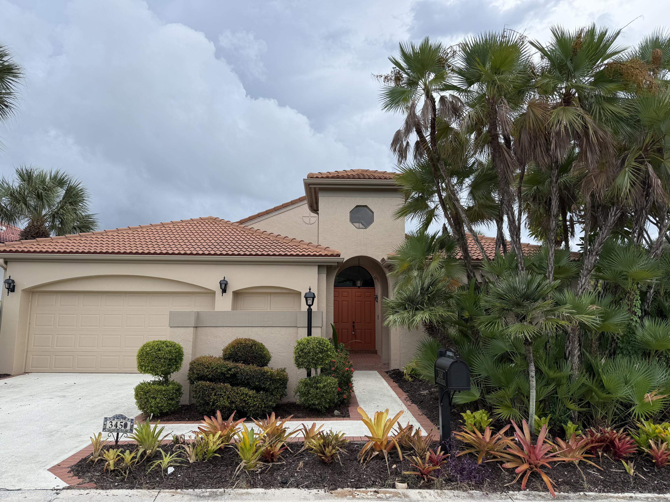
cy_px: 251
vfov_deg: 56.8
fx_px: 465
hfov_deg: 71.6
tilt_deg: +8.3
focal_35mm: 24
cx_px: 335
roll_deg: -0.1
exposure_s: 1/3759
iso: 80
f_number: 1.78
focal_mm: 6.76
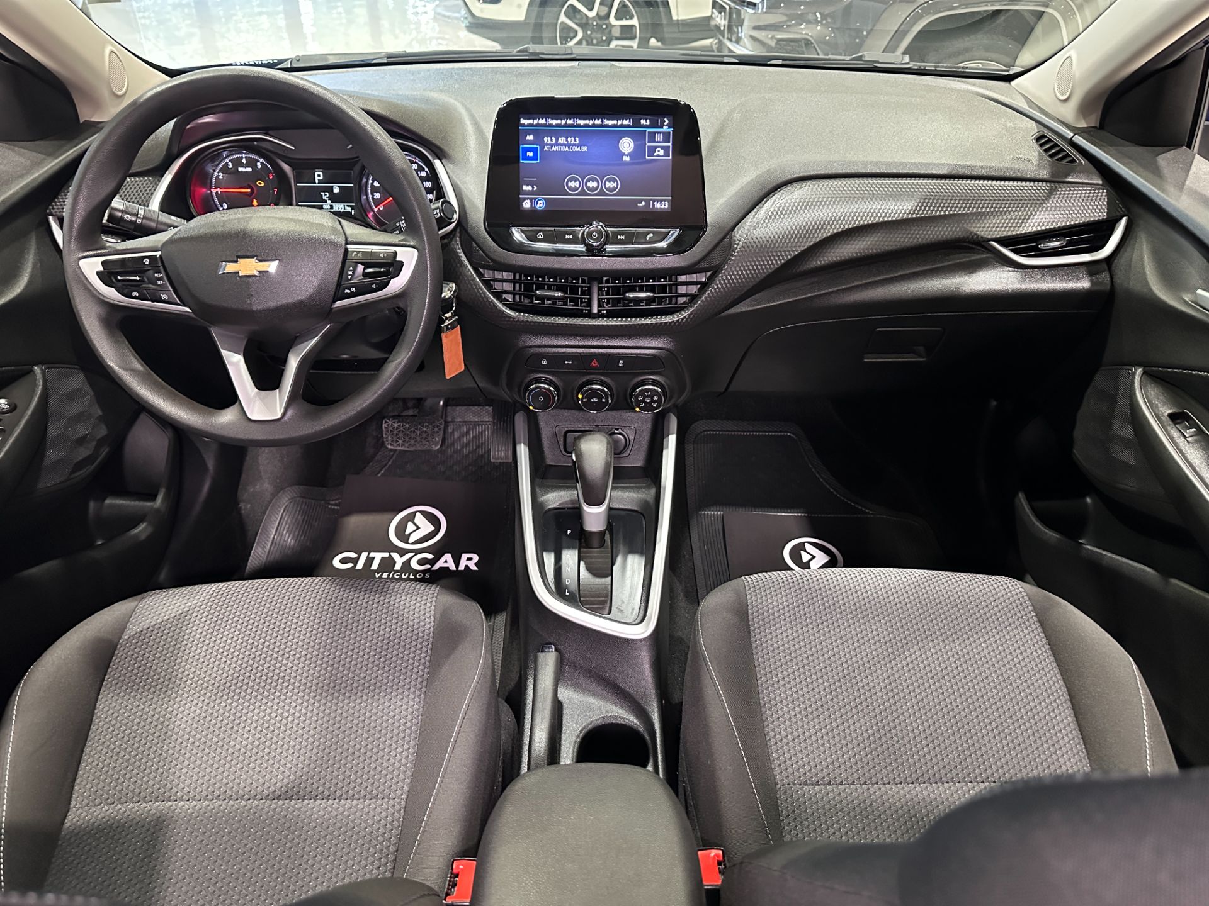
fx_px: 838
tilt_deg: -34.9
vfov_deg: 56.8
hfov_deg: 71.6
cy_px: 453
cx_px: 604
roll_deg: -0.5
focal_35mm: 24
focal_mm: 6.86
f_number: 1.78
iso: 800
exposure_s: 1/40
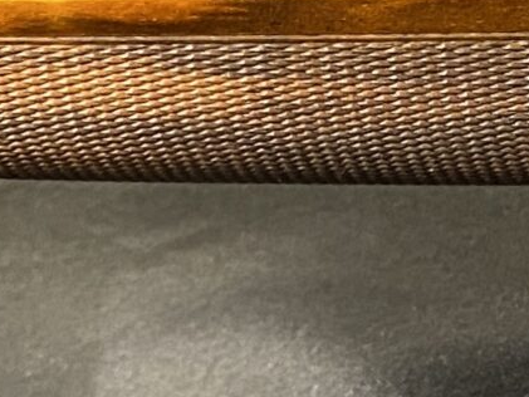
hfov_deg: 11.4
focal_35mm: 158
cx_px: 1029
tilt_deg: -8.3
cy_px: -146
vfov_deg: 9.2
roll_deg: -1.8
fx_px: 2415
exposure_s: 1/60
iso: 400
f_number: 1.8
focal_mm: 4.25
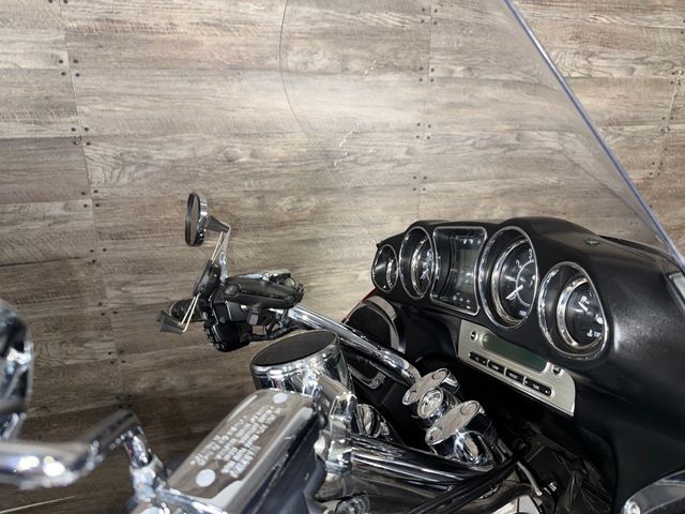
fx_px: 475
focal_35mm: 24
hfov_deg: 71.6
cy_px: 257
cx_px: 342
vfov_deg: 56.8
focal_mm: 6.76
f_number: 1.78
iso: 64
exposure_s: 1/21
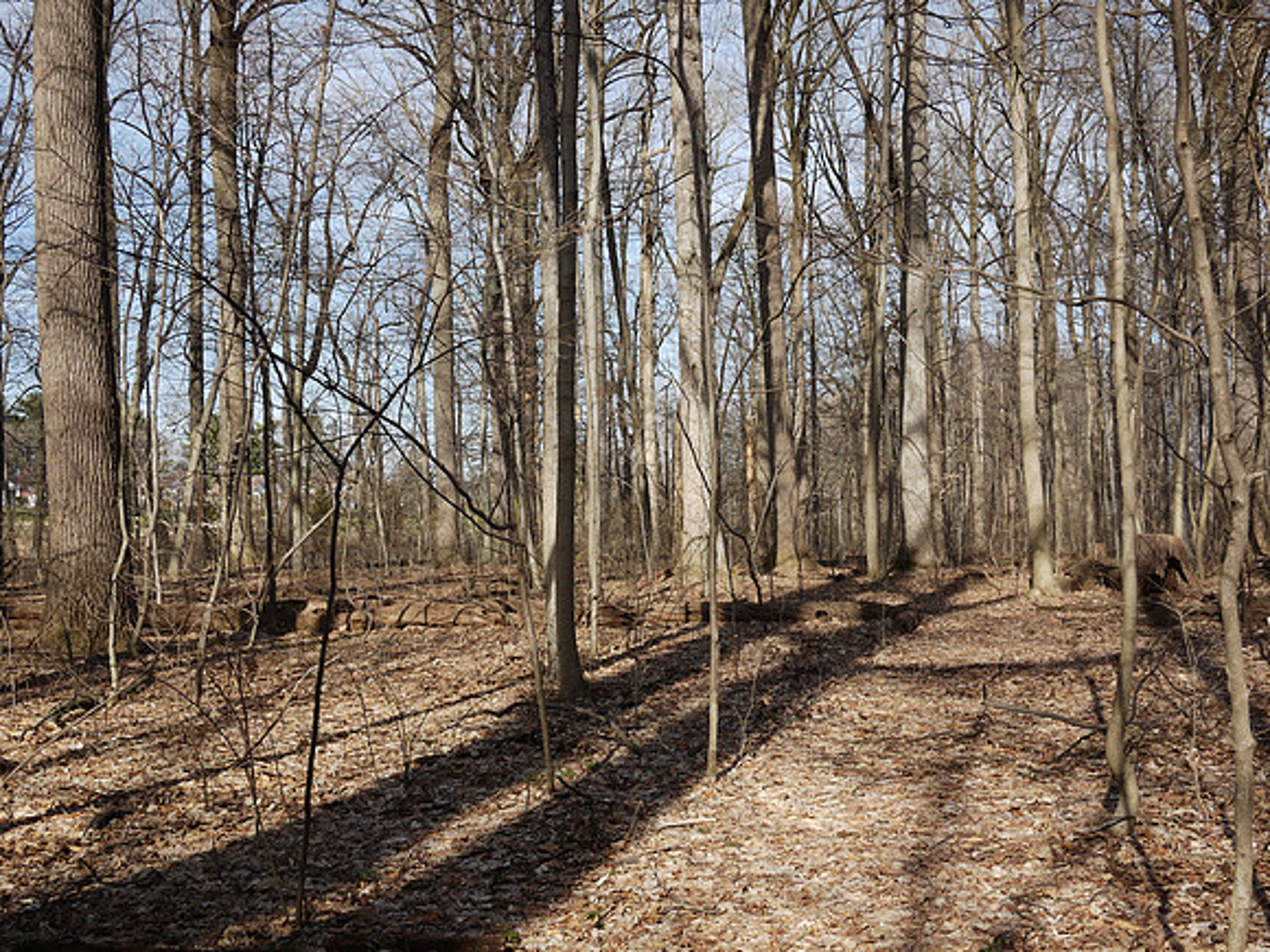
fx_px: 1468
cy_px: 476
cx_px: 635
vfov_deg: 36.0
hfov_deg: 46.8
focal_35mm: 40
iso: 100
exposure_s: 1/125
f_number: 9
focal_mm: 20
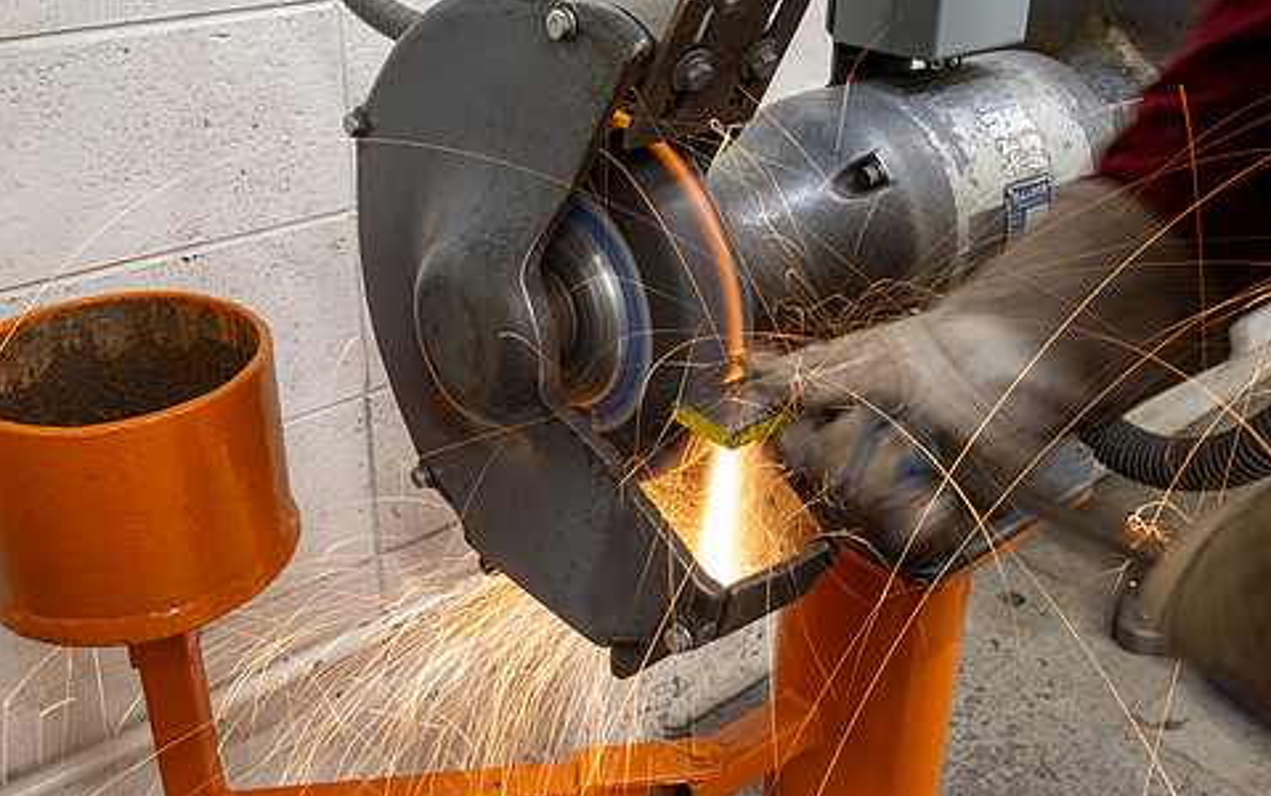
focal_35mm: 37
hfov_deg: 52.7
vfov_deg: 34.4
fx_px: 1282
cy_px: 344
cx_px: 639
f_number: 13
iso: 100
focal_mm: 30
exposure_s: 2
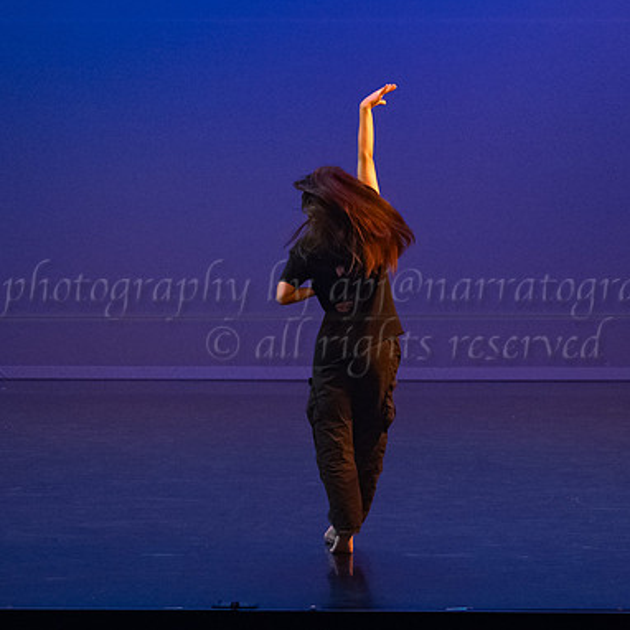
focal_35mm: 143
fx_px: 2944
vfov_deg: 12.2
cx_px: 327
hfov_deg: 12.2
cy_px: 344
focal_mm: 75
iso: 4000
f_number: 4.5
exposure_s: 1/400
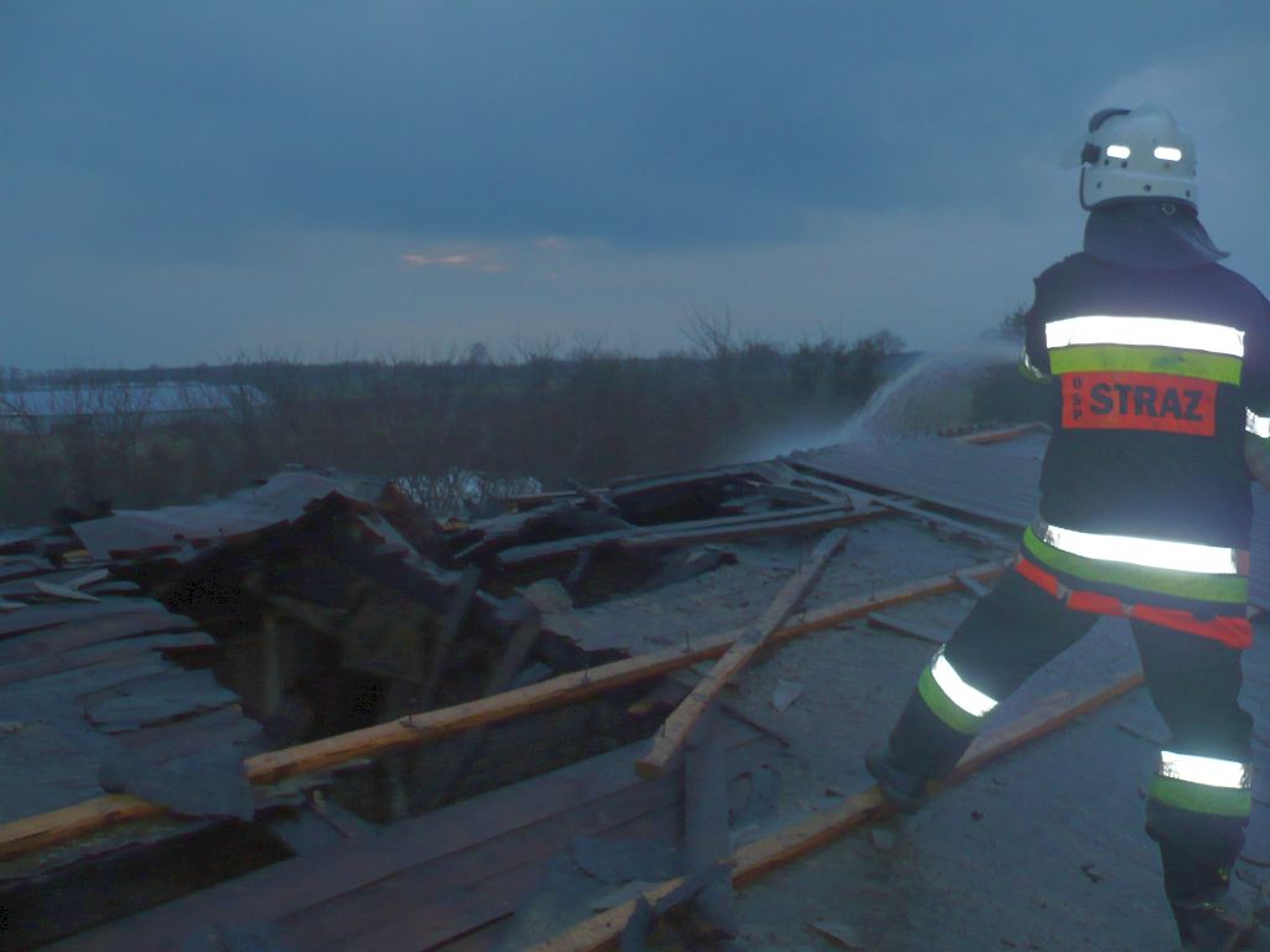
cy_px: 476
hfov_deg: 52.6
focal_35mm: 35
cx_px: 635
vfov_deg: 40.7
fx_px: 1284
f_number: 2.8
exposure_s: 1/30
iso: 100
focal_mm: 5.8
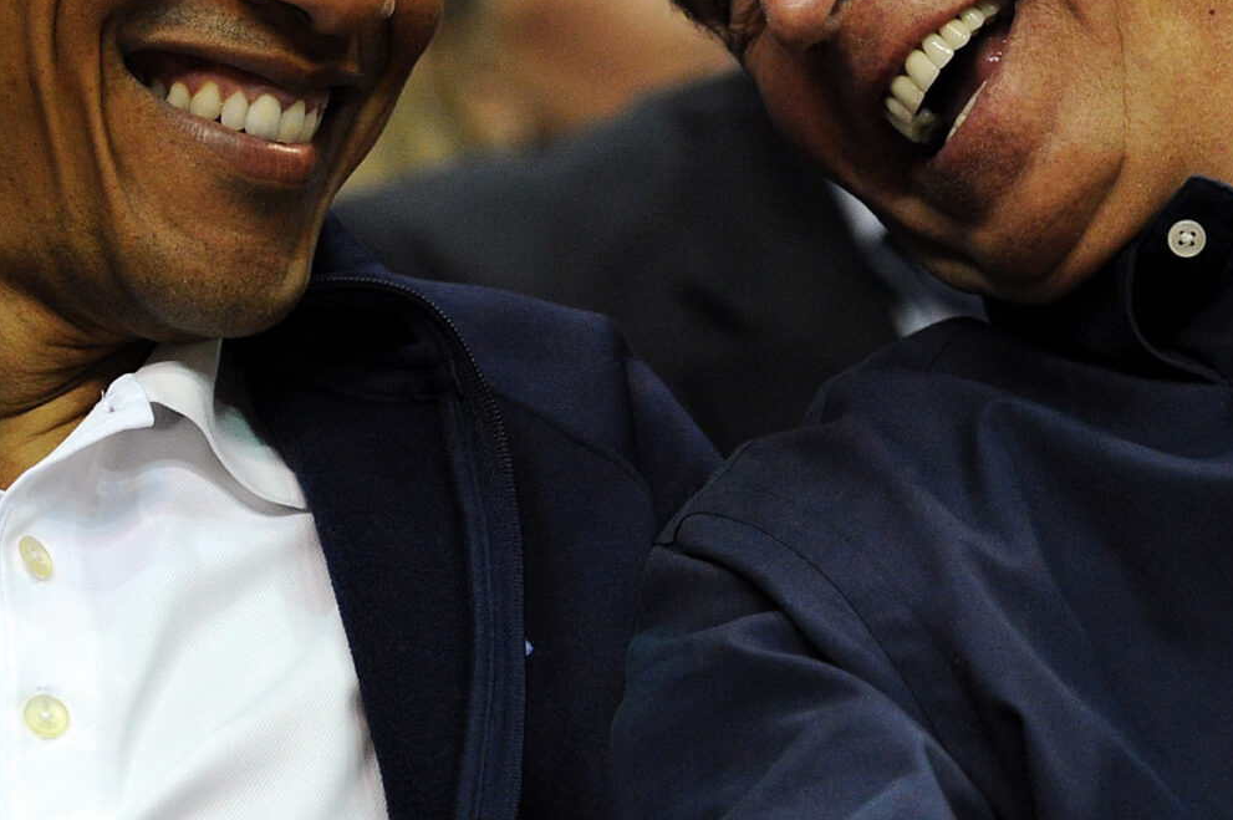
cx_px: 593
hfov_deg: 6.4
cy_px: 486
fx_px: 11053
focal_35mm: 323
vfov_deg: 4.2
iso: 2500
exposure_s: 1/800
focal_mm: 125
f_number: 3.2
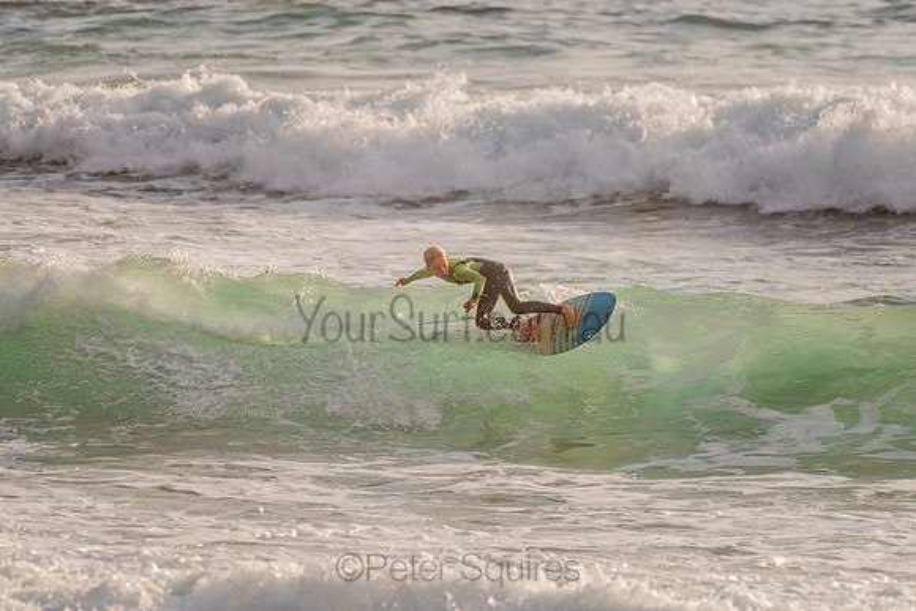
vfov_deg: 2.2
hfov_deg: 3.4
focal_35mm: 613
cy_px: 296
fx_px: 15598
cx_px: 447
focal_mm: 500
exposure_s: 1/2000
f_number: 5.6
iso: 180
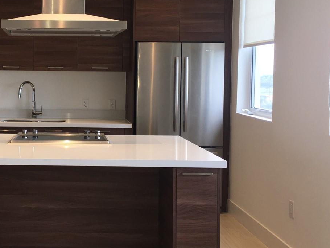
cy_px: 97
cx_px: 61
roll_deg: -0.8
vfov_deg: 28.5
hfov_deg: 36.1
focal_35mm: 51
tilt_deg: -1.7
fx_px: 486
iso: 25
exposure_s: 1/35
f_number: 2.2
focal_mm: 4.15
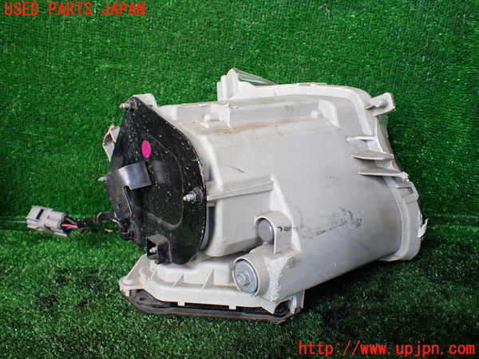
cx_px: 240
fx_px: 415
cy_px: 180
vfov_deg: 46.8
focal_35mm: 30
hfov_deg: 60.0
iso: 250
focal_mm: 5.4
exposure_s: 1/125
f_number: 2.3
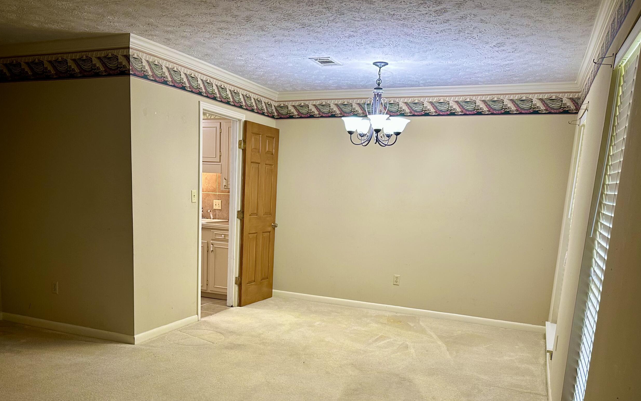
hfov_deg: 61.0
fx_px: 542
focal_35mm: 31
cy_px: 289
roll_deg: -2.3
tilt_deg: -12.4
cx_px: 277
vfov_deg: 39.7
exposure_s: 1/60
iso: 125
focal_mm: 6.86
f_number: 1.78
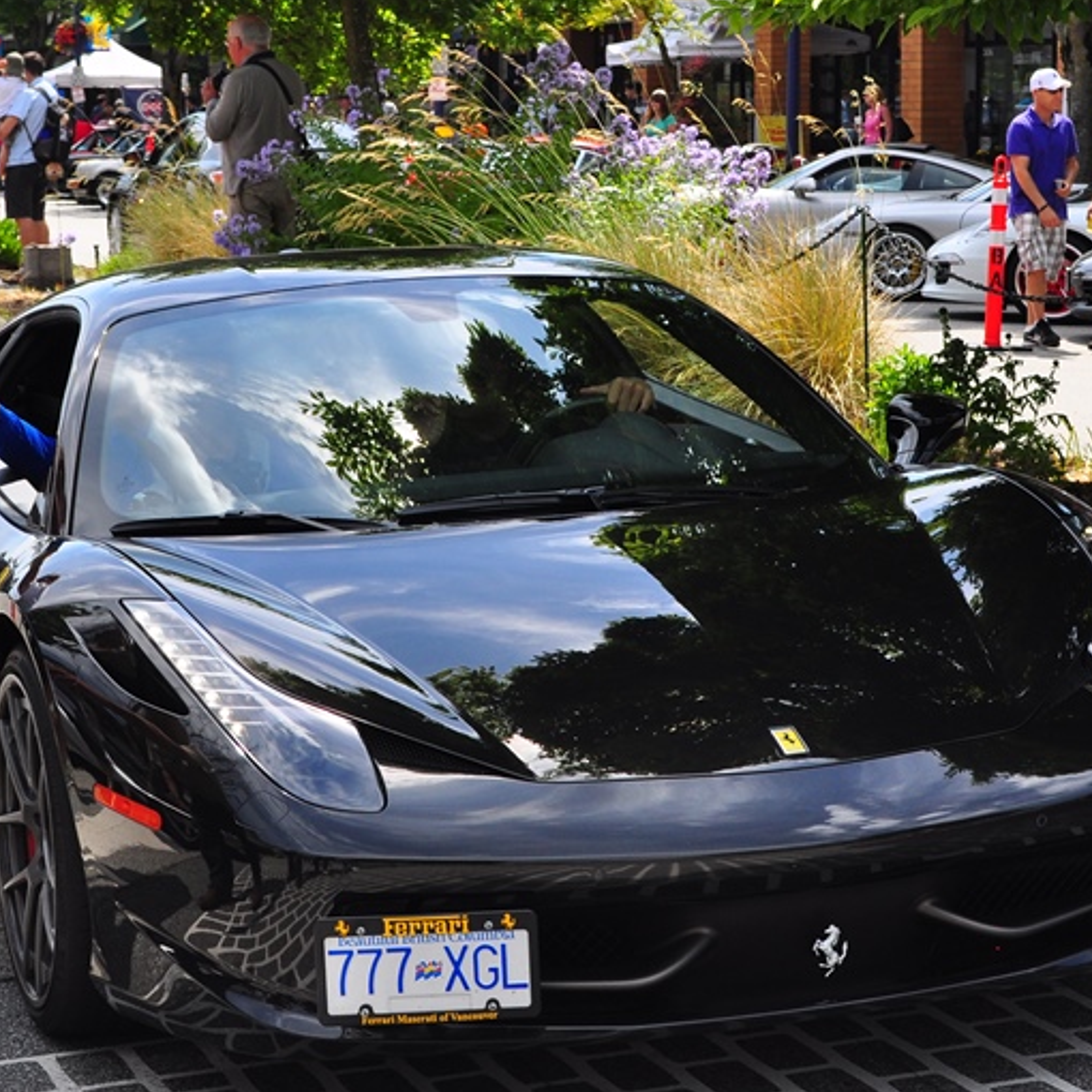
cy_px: 591
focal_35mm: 92
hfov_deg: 18.9
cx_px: 600
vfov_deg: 18.9
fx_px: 3284
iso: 320
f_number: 8
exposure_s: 1/500
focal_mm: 36
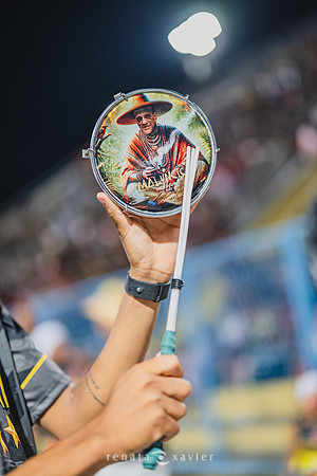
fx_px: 660
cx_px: 158
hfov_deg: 27.0
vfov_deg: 39.6
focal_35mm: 50
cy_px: 238
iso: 1600
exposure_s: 1/1000
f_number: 1.2
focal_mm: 50
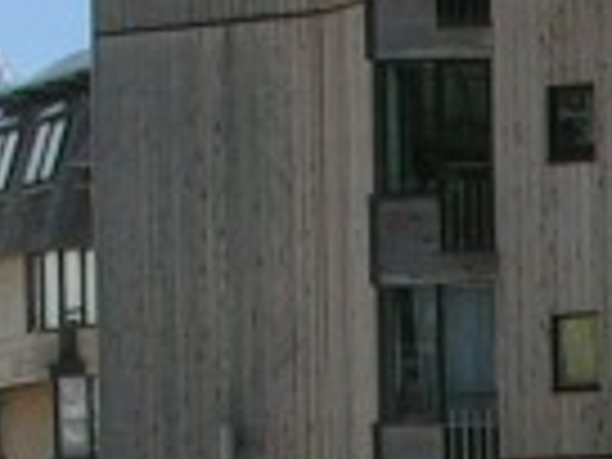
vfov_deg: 4.0
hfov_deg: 5.4
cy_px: 1292
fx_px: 6329
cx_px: 1215
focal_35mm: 358
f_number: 5.9
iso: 50
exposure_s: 1/375
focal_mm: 9.3
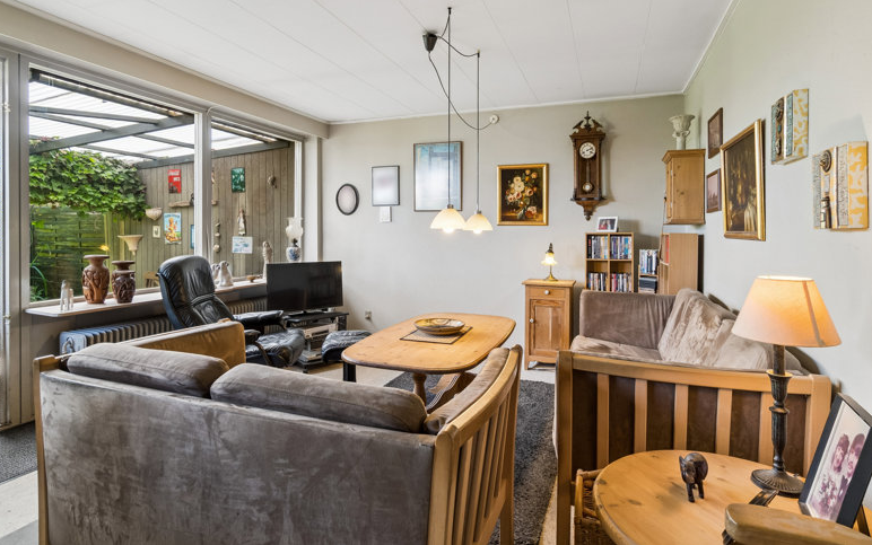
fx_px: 452
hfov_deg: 88.0
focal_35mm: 19
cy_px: 245
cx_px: 437
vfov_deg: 62.1
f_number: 8
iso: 200
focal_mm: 12
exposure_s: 1/40
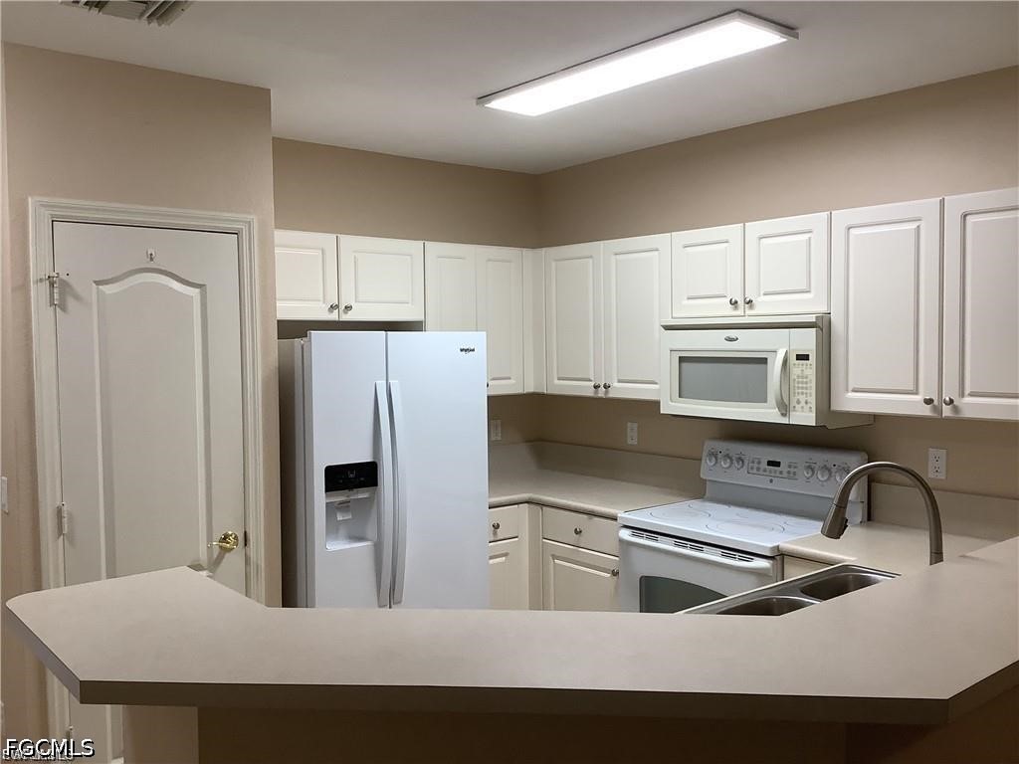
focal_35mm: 31
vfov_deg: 45.4
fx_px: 913
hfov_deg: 58.4
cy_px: 382
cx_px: 510
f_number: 2.4
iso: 80
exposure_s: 1/60
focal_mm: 3.3
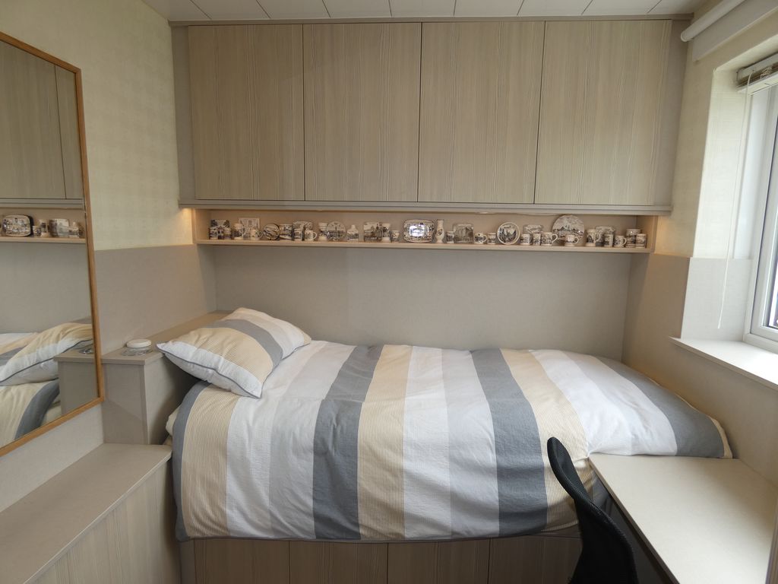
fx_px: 450
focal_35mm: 20
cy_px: 292
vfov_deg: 66.0
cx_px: 389
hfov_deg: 81.7
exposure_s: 1/125
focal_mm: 3.6
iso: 80
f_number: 2.8
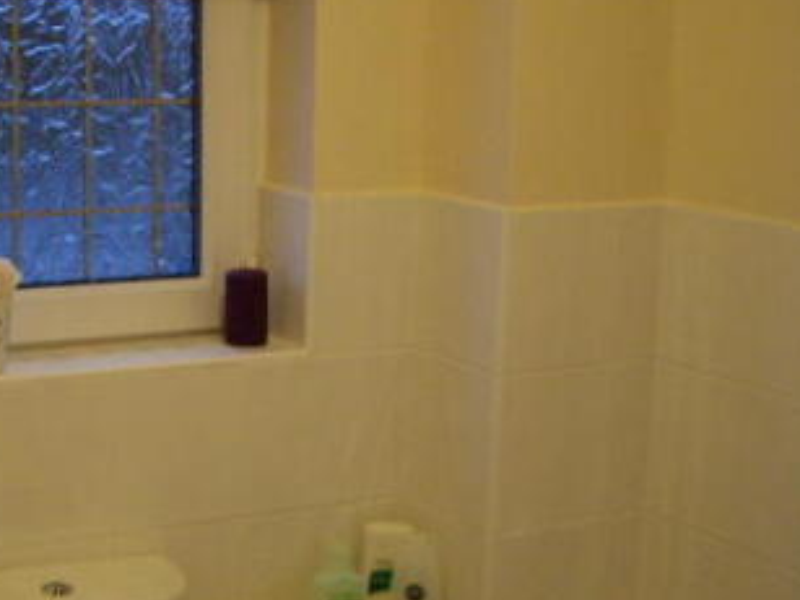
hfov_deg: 26.6
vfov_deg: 20.4
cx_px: 178
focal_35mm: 72
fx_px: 1664
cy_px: 303
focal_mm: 6.2
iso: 200
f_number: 2.7
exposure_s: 1/15
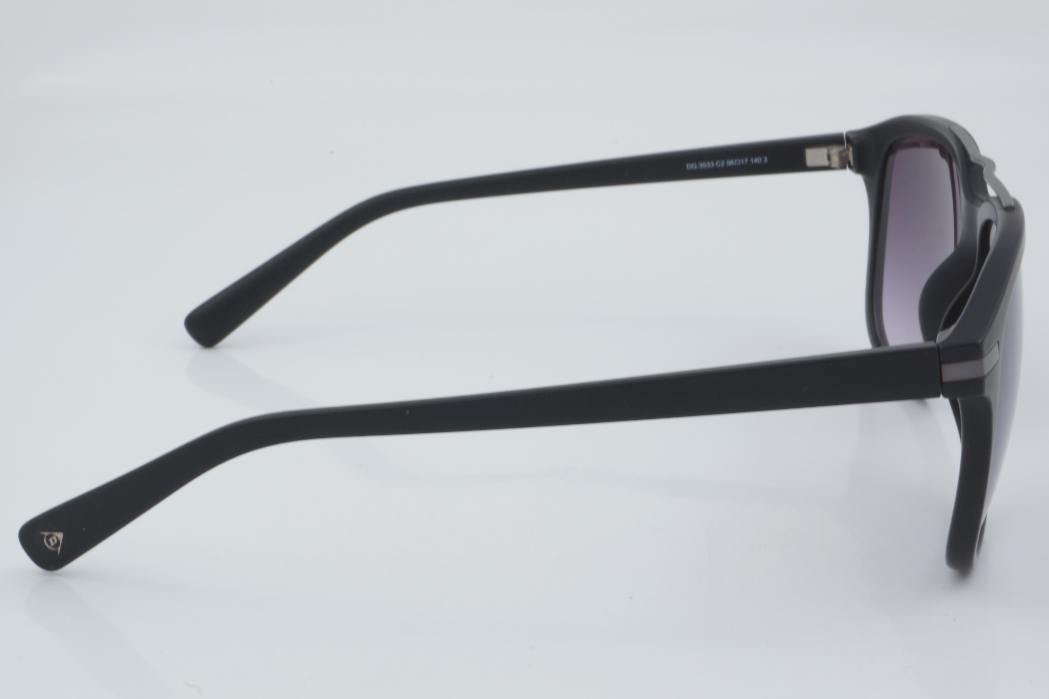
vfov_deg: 18.2
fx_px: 2185
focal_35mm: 75
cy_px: 350
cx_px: 524
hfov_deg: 27.0
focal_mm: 50
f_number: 32
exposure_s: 1/3
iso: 100
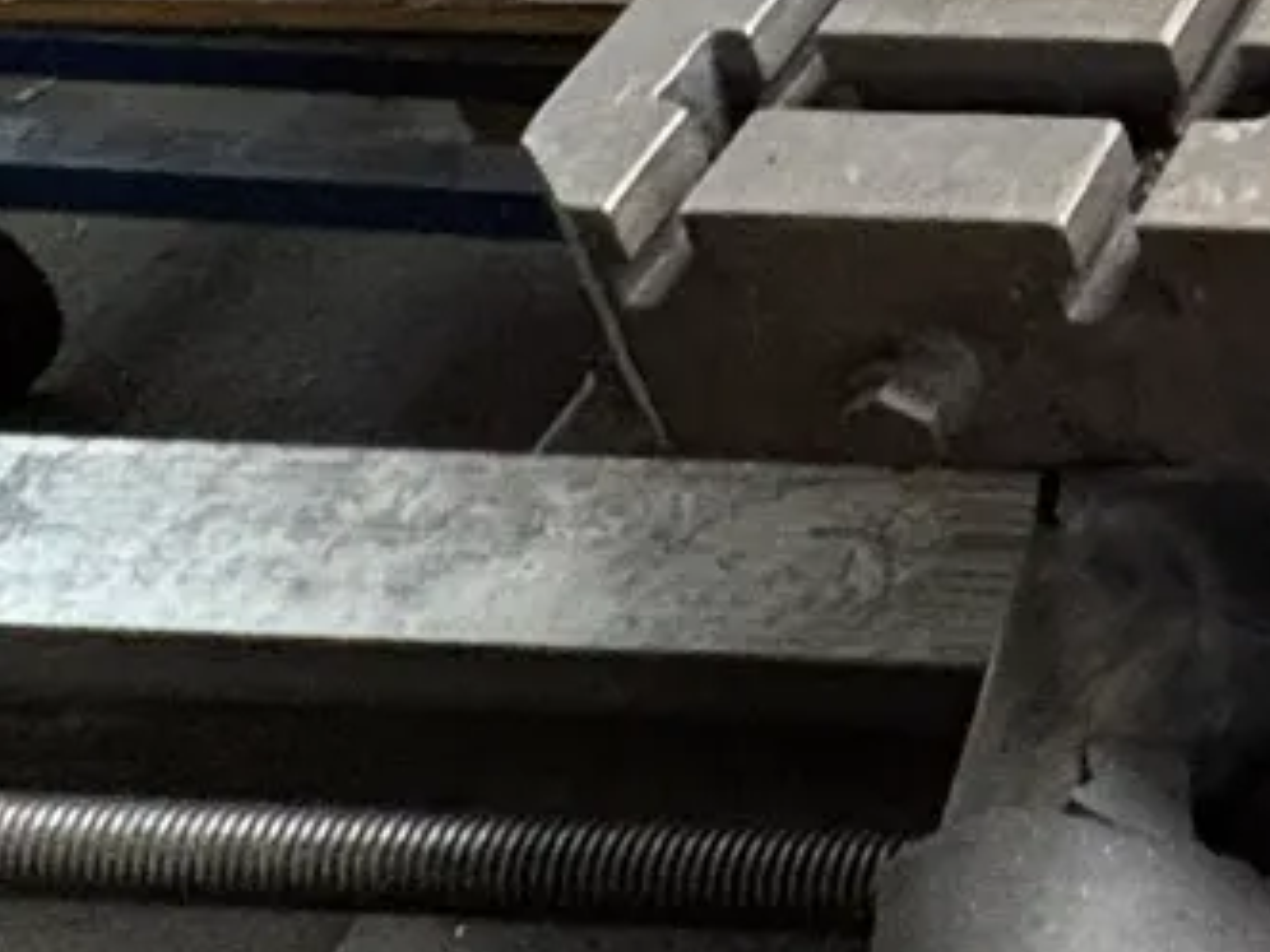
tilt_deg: -32.6
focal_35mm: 81
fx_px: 2972
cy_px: -302
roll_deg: +1.7
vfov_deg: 17.1
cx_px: 2276
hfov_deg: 18.7
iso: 500
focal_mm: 2.22
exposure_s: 1/50
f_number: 2.2
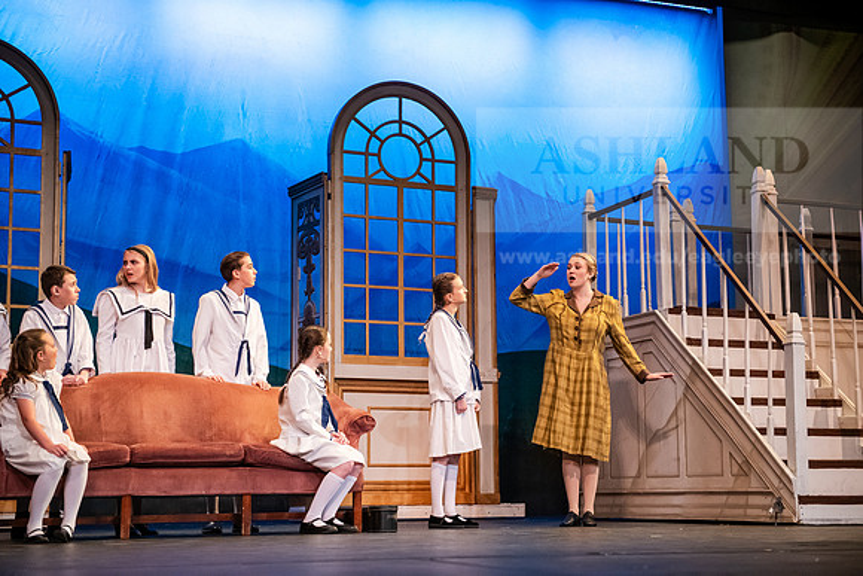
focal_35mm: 58
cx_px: 432
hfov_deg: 34.5
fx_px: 1391
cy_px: 288
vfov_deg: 23.4
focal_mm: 58
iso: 3200
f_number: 3.2
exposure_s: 1/200
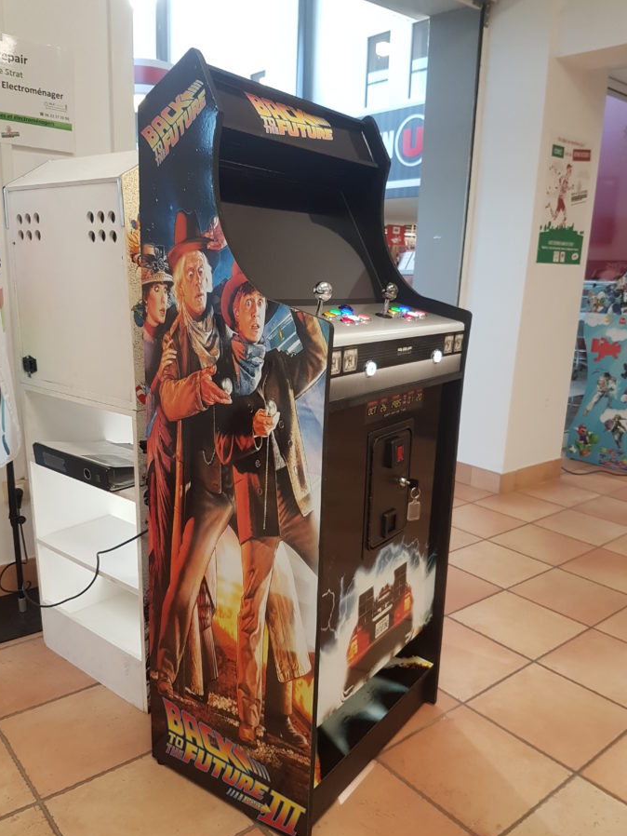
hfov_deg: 51.4
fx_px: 652
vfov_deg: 65.3
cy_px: 433
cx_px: 313
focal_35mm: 27
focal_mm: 4.2
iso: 80
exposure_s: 1/50
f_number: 1.7
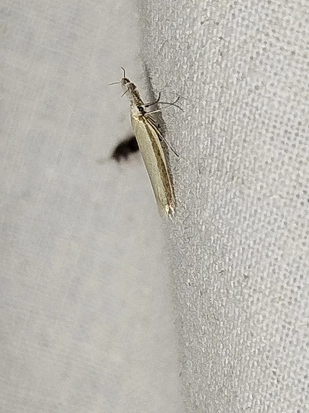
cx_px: 154
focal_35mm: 131
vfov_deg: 15.1
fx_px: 1559
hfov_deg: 11.3
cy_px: 206
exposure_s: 1/50
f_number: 1.7
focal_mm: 5.31
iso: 80
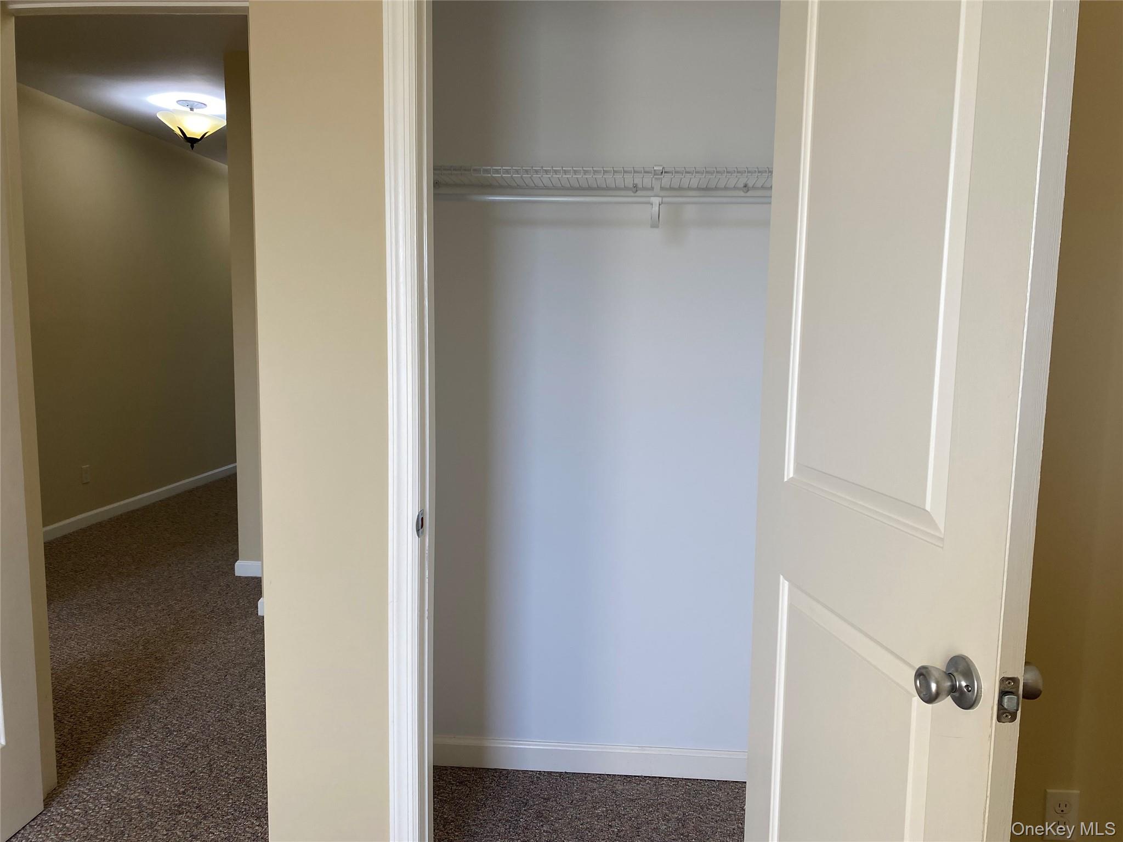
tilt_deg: -7.3
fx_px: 843
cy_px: 421
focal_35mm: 26
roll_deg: -0.5
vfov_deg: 53.1
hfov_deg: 67.3
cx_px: 562
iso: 64
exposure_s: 1/120
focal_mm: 4.25
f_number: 1.8
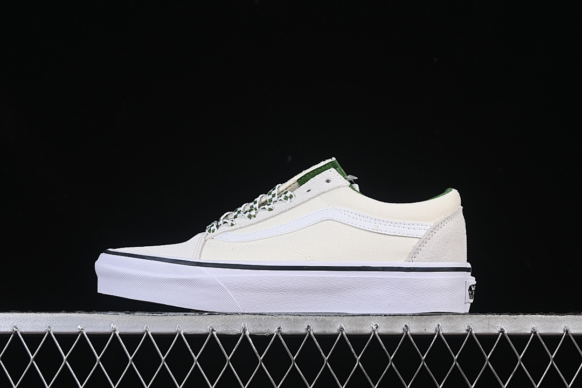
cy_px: 194
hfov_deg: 27.0
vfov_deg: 18.2
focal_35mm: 75
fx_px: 1212
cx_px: 291
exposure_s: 1/80
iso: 160
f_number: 8
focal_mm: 50
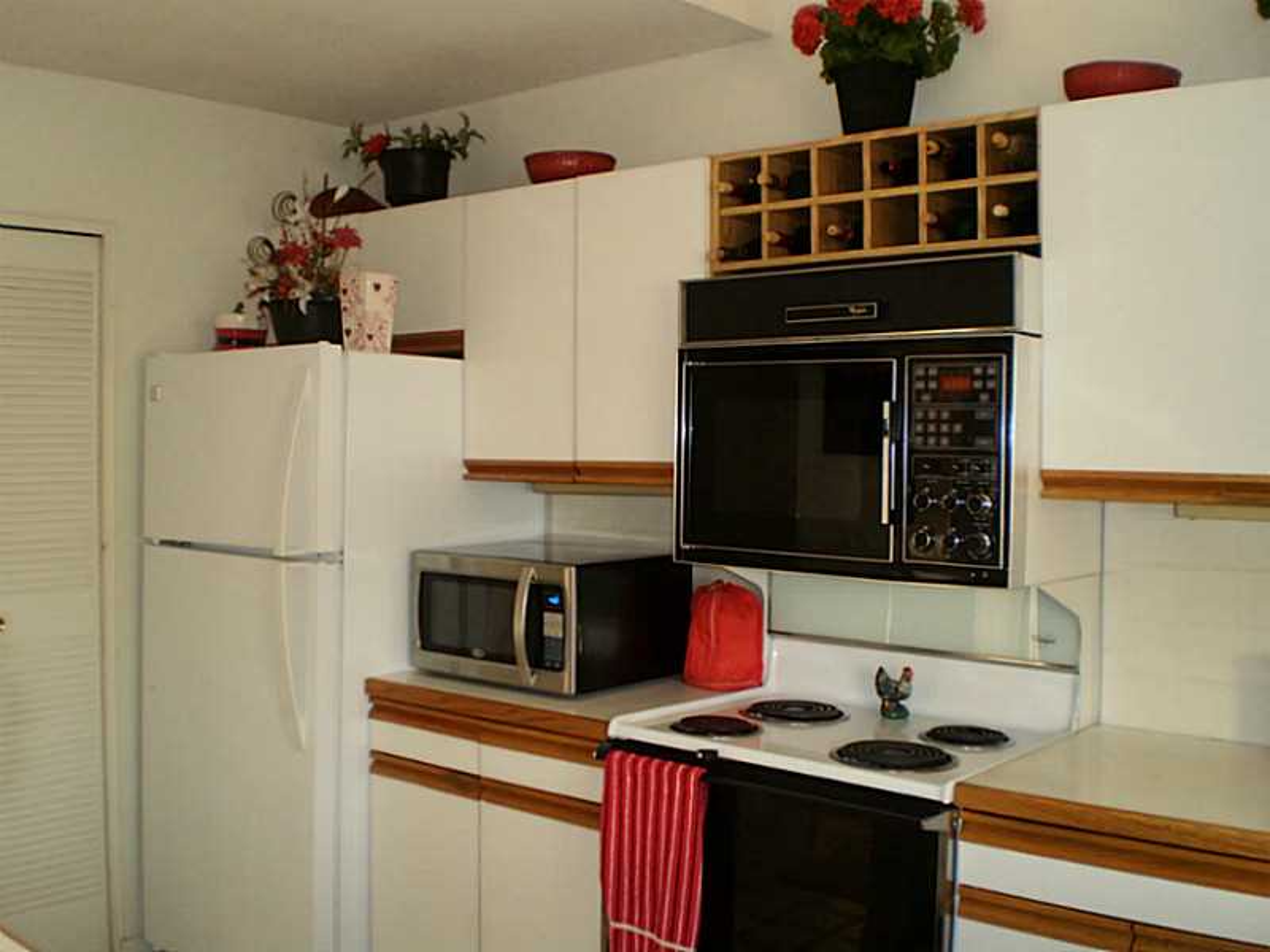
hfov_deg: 51.4
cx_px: 635
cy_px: 476
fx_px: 1321
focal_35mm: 36
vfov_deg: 39.7
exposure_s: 1/30
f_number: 3.1
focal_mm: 6.3
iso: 125
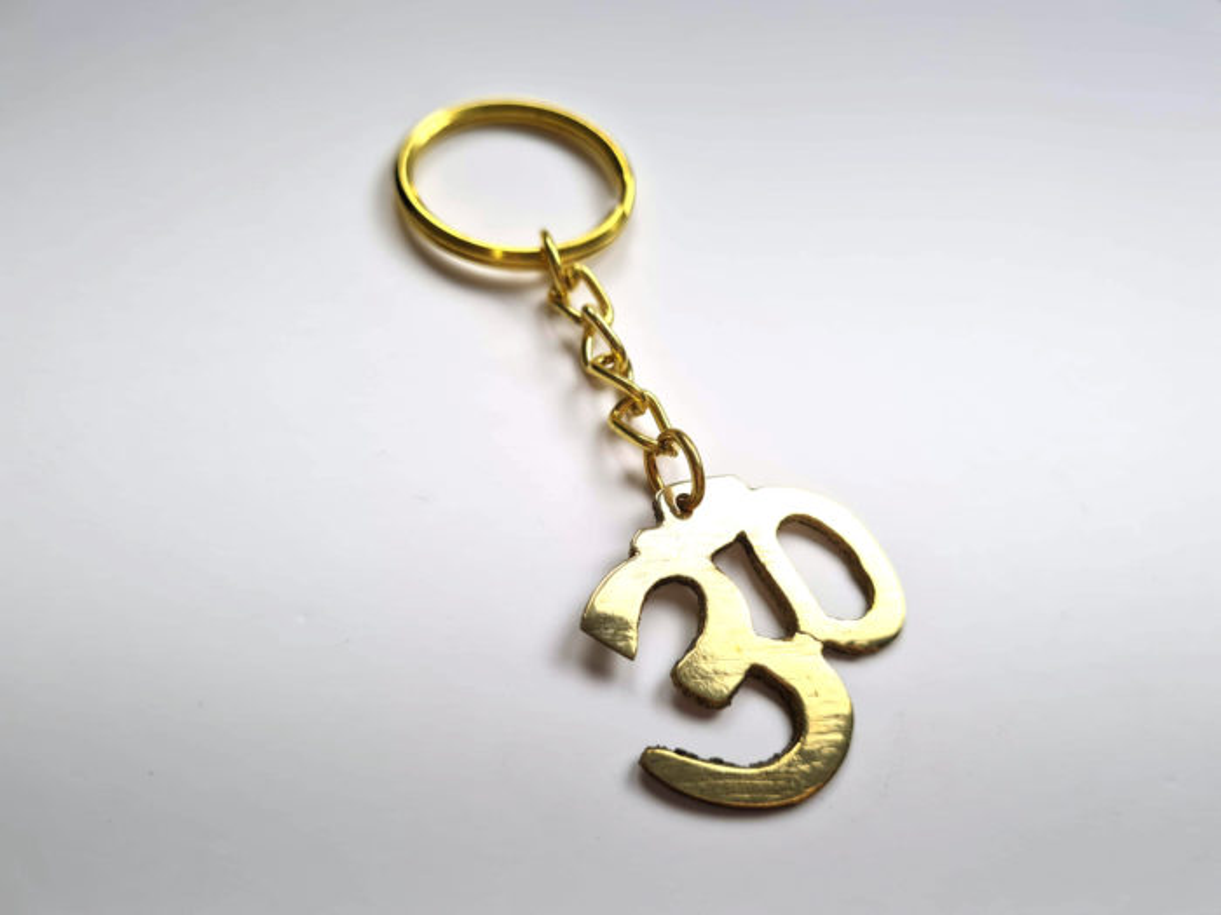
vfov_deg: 53.1
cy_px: 458
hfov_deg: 67.3
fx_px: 917
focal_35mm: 26
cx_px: 610
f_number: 1.8
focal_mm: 5.4
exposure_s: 1/374
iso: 50
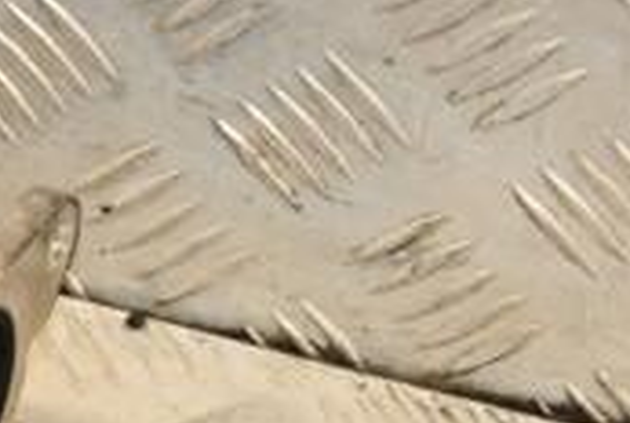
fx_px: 4365
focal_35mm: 249
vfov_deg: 5.5
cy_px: 237
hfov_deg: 8.1
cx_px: -331
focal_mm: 48
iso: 800
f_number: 6.3
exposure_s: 1/200
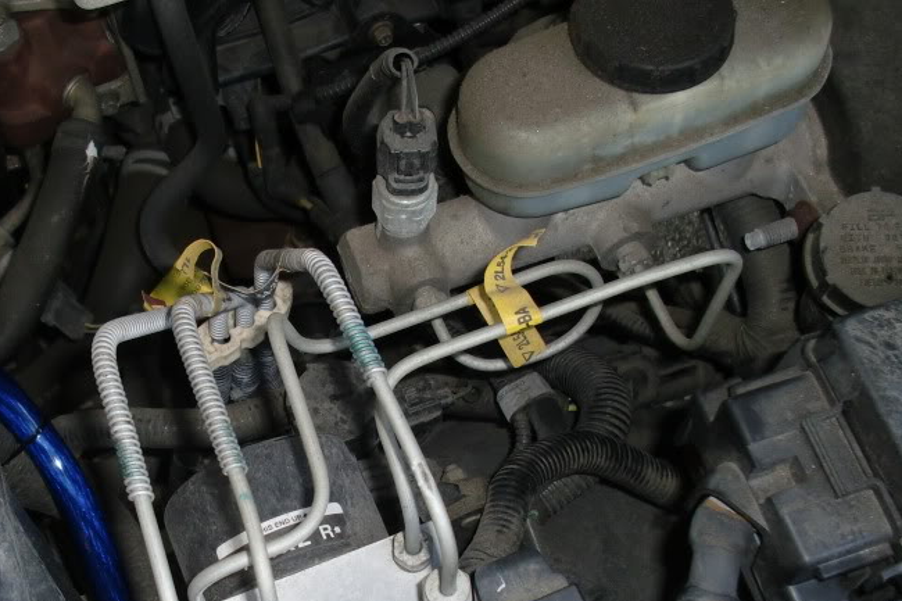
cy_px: 444
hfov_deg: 33.6
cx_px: 284
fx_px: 1478
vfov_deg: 22.8
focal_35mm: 59
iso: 125
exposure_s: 1/60
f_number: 2.8
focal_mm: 6.3
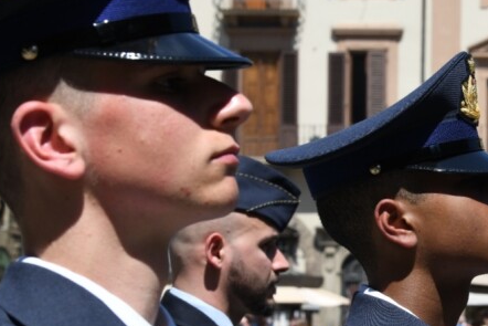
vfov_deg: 8.5
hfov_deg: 12.5
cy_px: 259
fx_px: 2197
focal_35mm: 162
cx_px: 531
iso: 320
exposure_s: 1/400
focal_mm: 70
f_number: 11
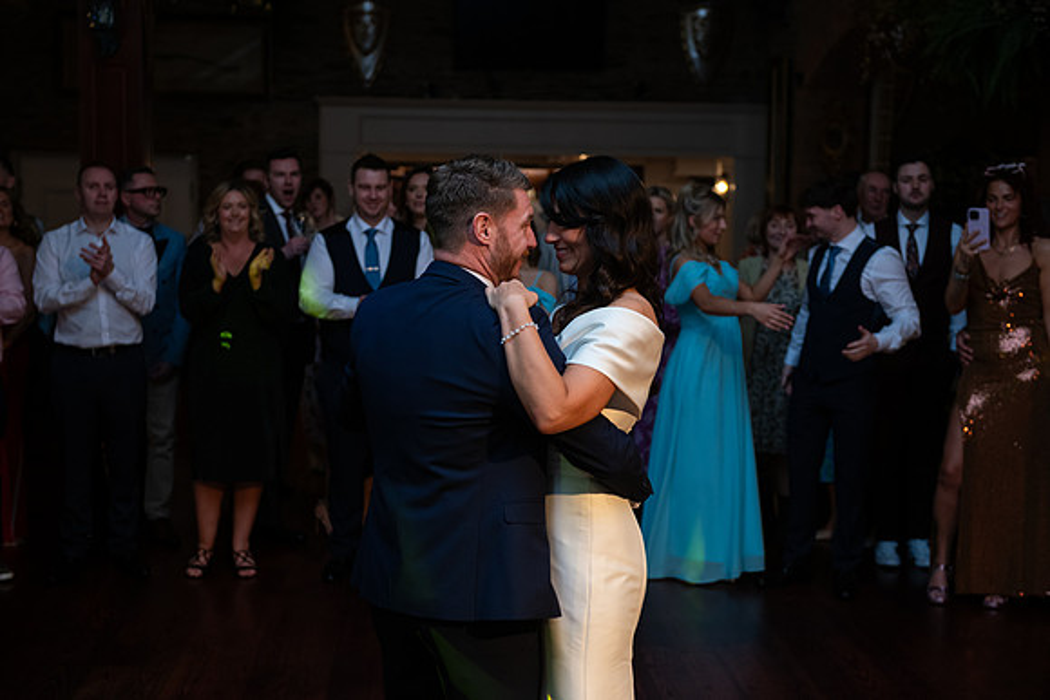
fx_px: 1634
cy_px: 350
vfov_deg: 24.2
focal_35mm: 56
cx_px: 525
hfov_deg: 35.6
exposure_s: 1/160
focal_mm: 56
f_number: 3.5
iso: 640
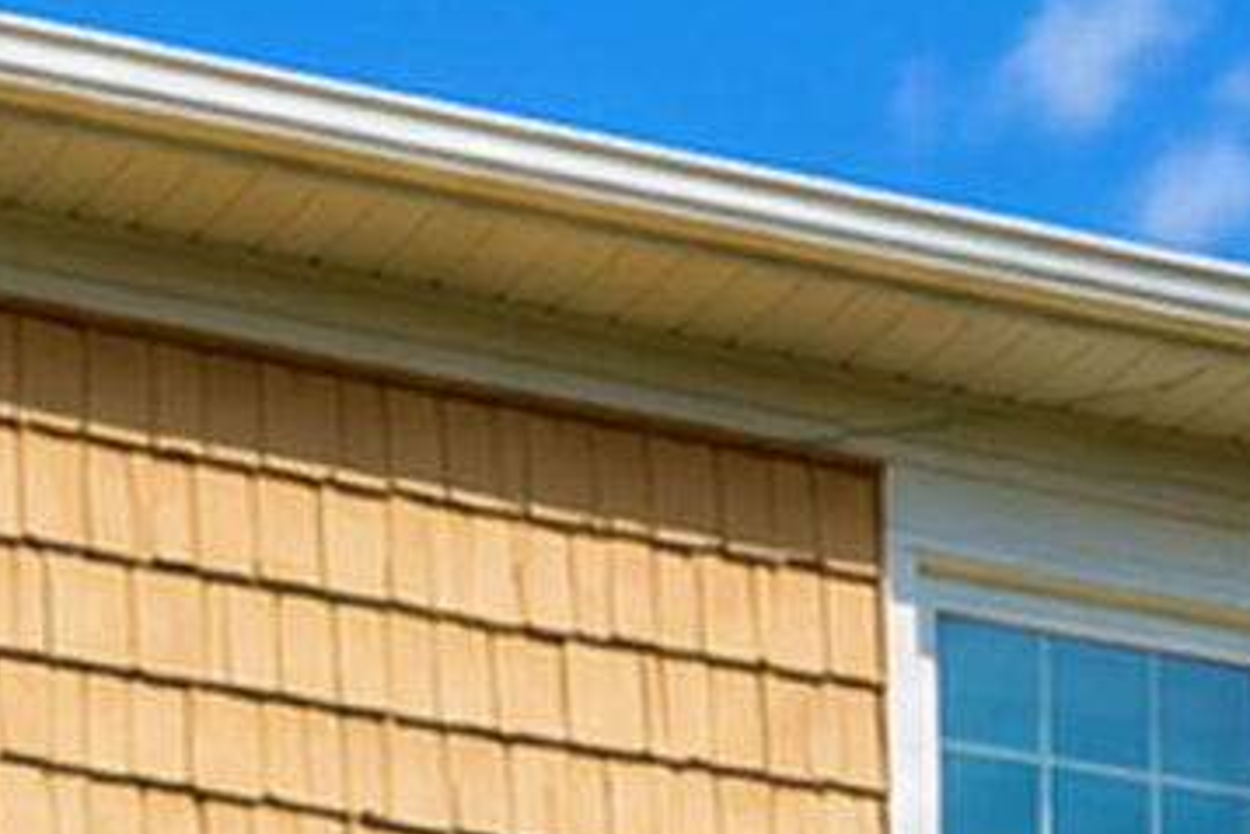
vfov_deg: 6.7
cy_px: 2179
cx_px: -429
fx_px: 6704
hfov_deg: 10.4
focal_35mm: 193
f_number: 10
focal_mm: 27
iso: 100
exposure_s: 1/200
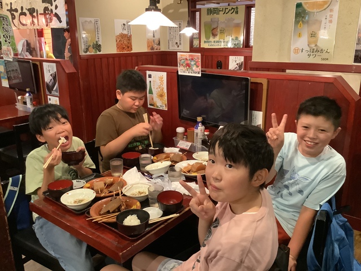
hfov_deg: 58.4
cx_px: 180
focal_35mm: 31
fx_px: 323
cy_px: 136
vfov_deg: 45.4
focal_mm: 3.3
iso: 400
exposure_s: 1/33
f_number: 2.4
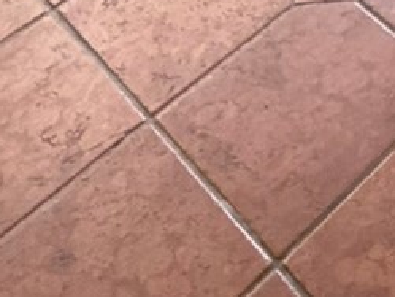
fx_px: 1027
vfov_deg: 10.9
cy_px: -596
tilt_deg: -17.8
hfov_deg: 18.6
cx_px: 633
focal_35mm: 90
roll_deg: -0.5
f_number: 2.2
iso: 320
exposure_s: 1/60
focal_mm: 2.22
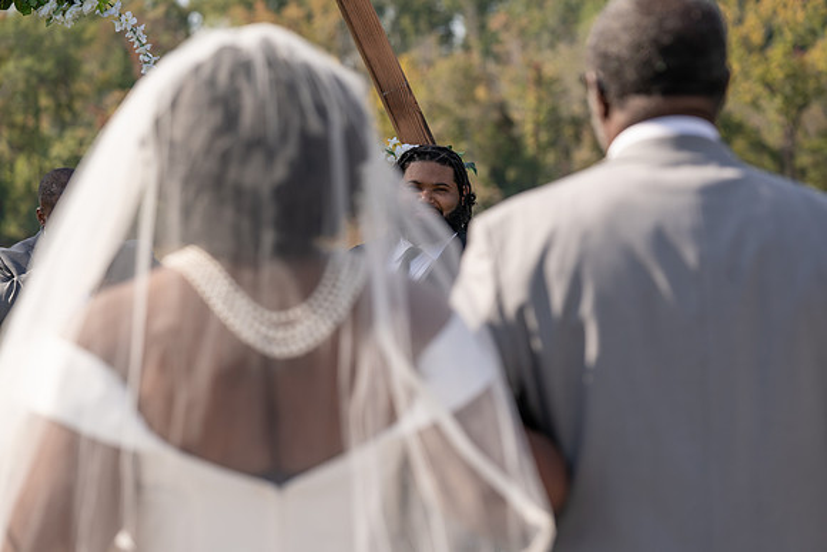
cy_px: 276
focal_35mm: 106
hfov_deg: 19.3
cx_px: 414
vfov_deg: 12.9
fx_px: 2436
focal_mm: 106
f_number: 4
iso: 100
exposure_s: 1/1000
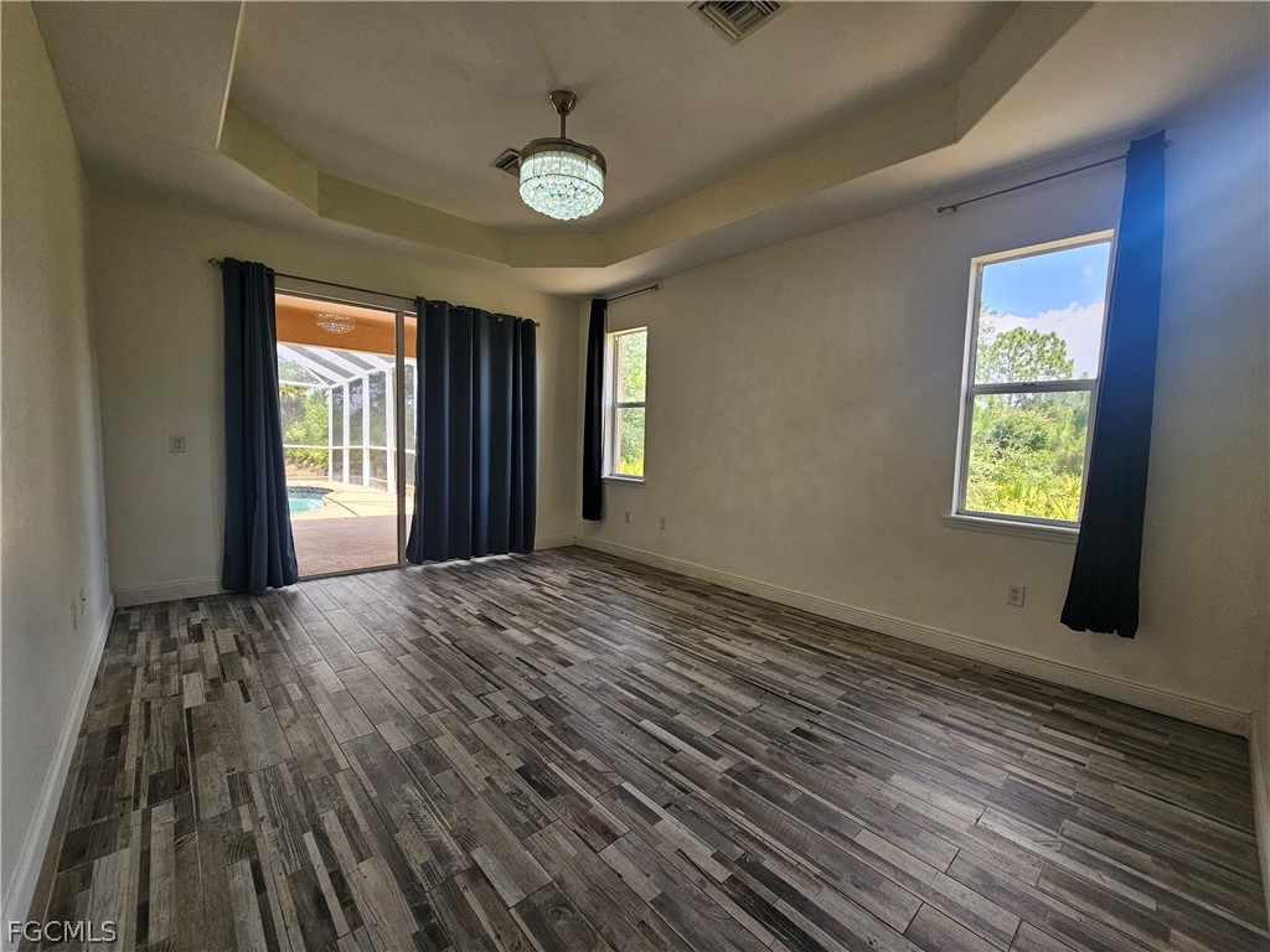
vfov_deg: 89.9
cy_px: 476
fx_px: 477
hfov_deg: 106.2
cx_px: 635
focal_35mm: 13
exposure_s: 1/120
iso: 80
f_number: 2.2
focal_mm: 2.2
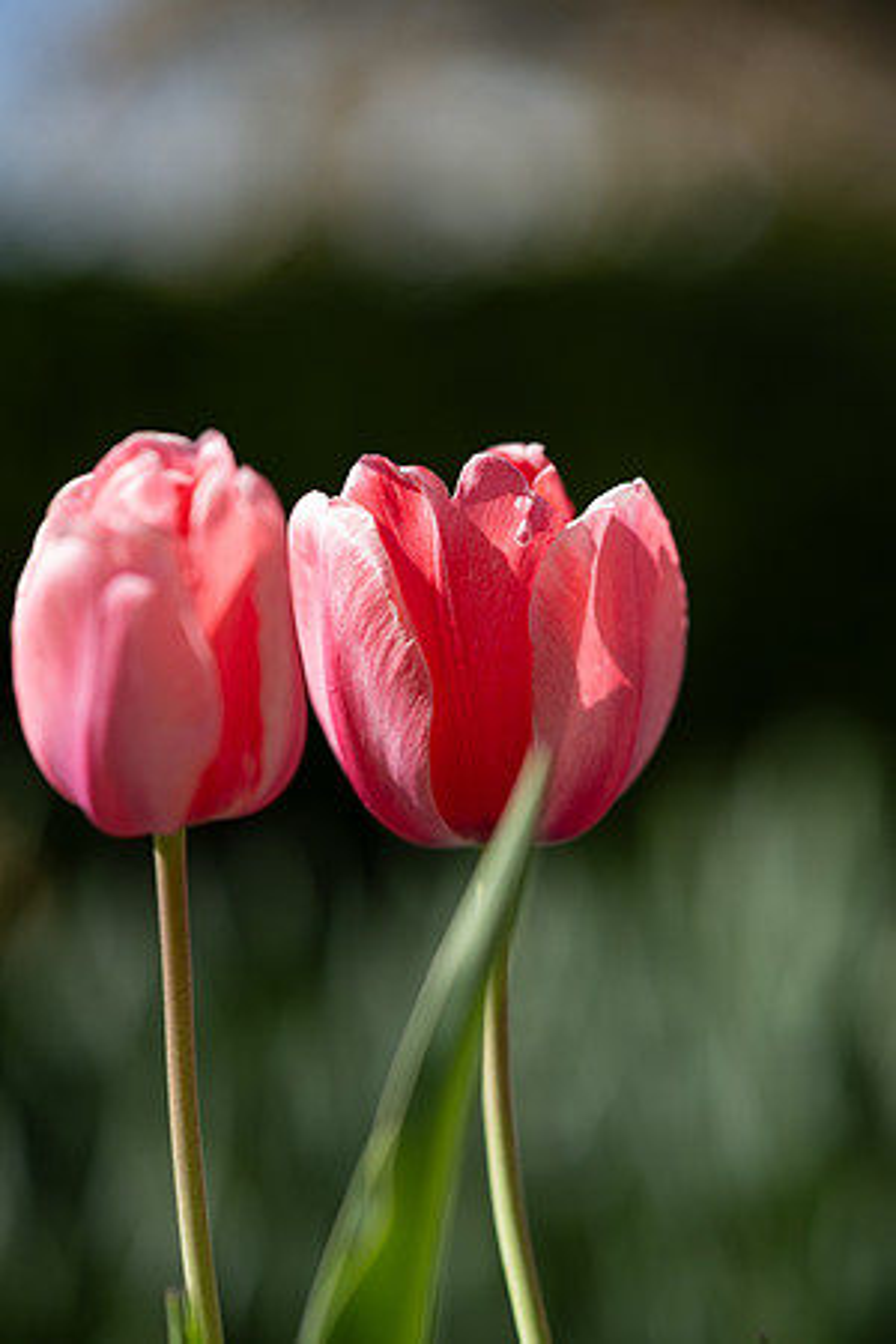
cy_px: 672
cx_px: 448
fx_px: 3920
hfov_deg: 13.0
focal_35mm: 105
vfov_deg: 19.5
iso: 100
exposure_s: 1/2000
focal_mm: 105
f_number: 2.8
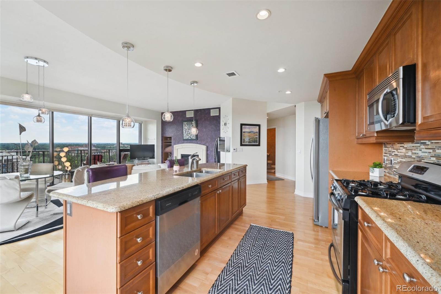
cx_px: 220
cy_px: 147
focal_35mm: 14
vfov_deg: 81.2
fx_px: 171
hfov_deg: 104.3
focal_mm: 14
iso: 400
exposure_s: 1/60
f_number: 11
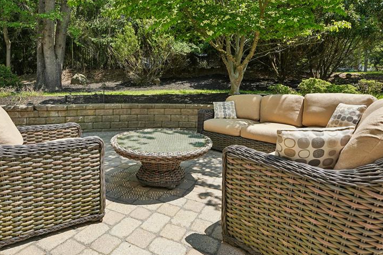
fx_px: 213
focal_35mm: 20
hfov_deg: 83.5
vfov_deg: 61.3
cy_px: 101
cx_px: 166
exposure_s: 1/50
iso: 100
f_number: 10
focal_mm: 14
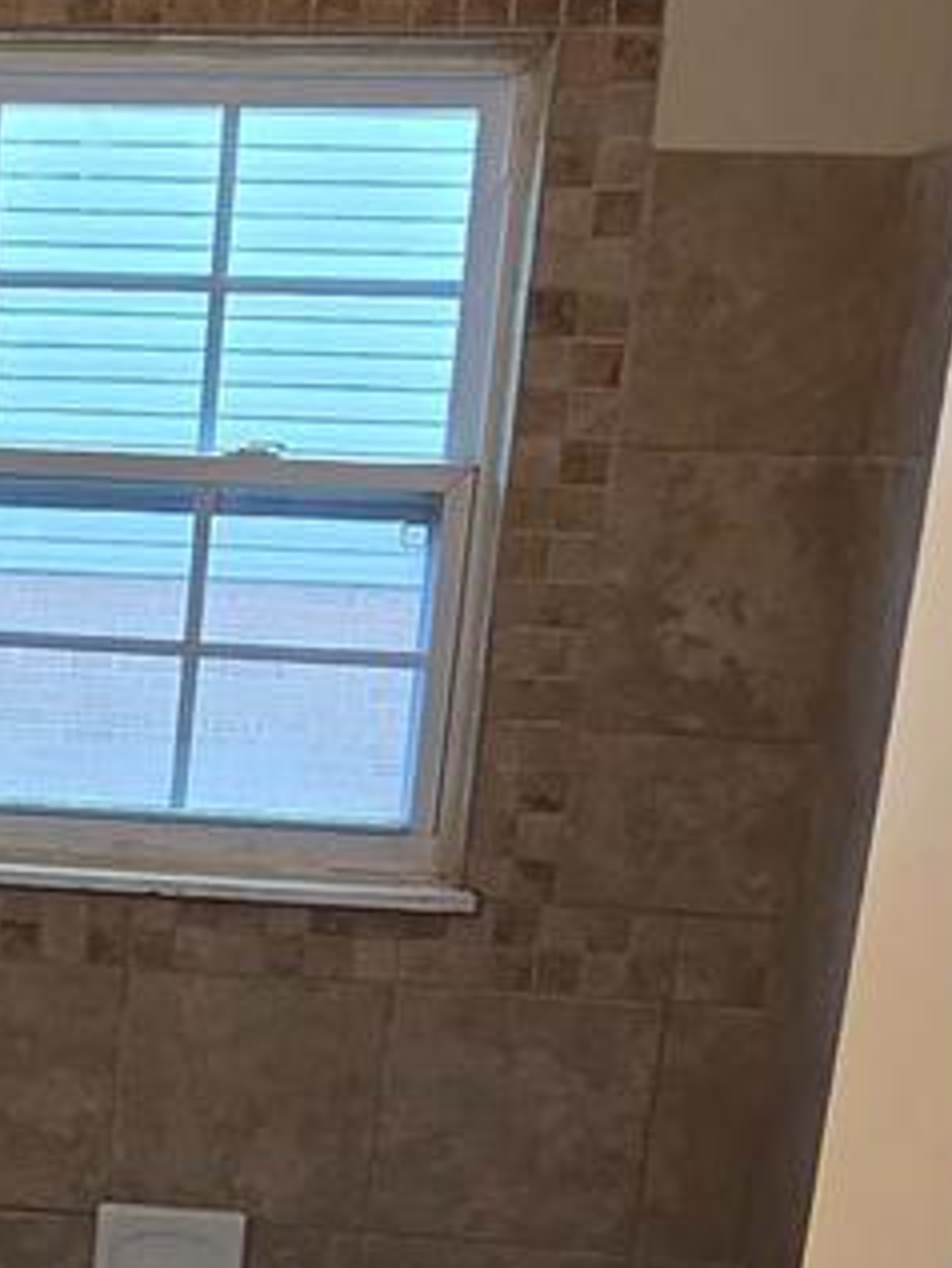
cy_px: 1096
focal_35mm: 63
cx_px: -336
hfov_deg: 20.9
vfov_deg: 29.7
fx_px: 2309
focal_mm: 2.2
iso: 80
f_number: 2.2
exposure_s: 1/120
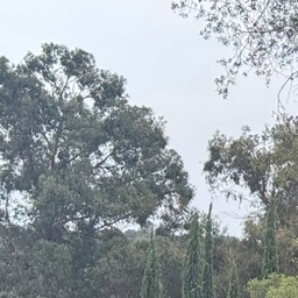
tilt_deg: -1.0
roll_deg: -0.2
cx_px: 561
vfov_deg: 10.0
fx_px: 1656
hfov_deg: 9.7
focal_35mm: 170
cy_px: 410
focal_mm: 6.76
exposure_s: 1/436
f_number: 1.78
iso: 64
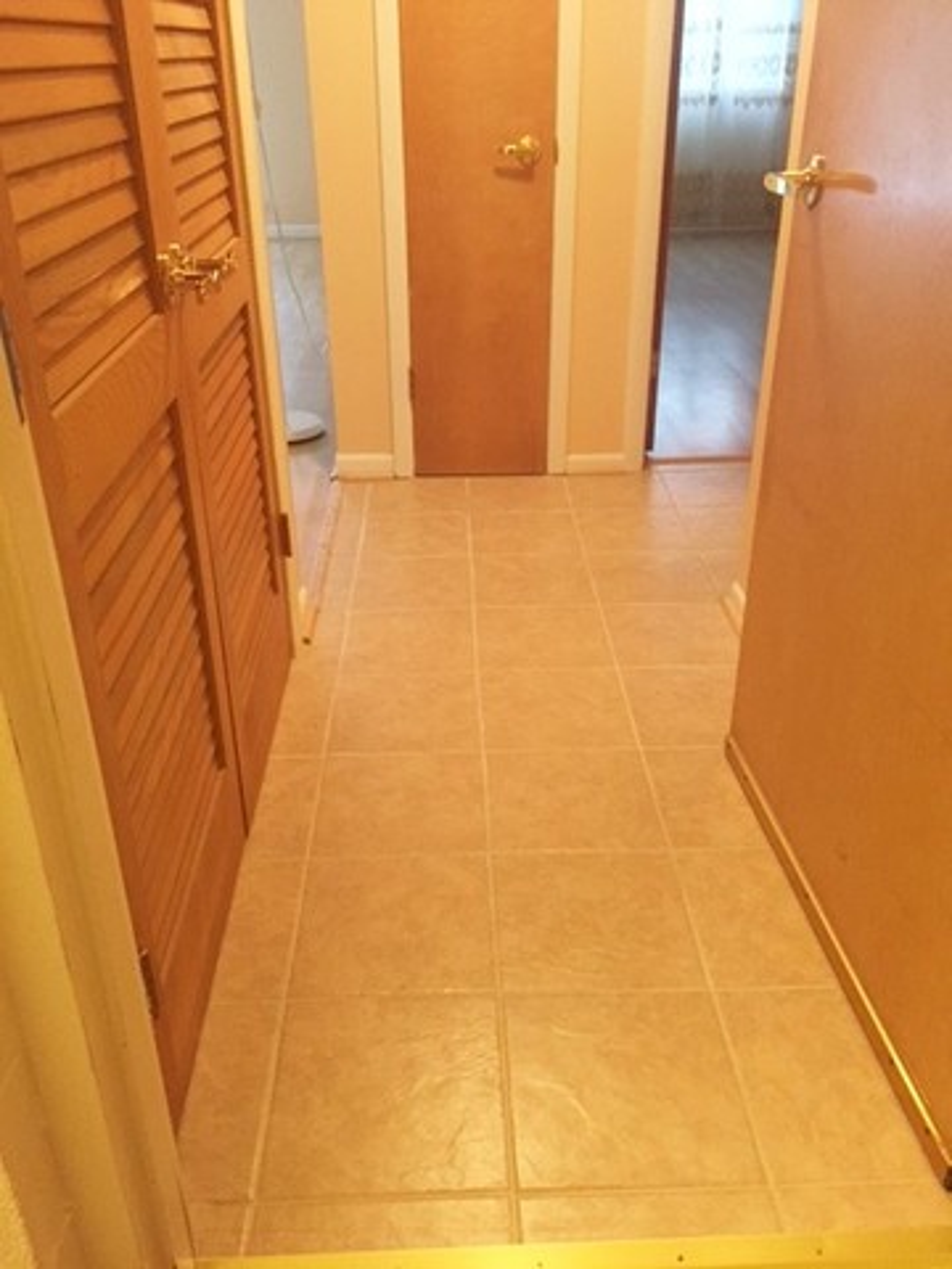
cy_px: 634
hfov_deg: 48.2
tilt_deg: -26.7
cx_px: 476
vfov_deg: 61.7
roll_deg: +0.4
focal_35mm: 29
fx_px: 1063
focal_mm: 4.15
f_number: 2.2
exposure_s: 1/15
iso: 250
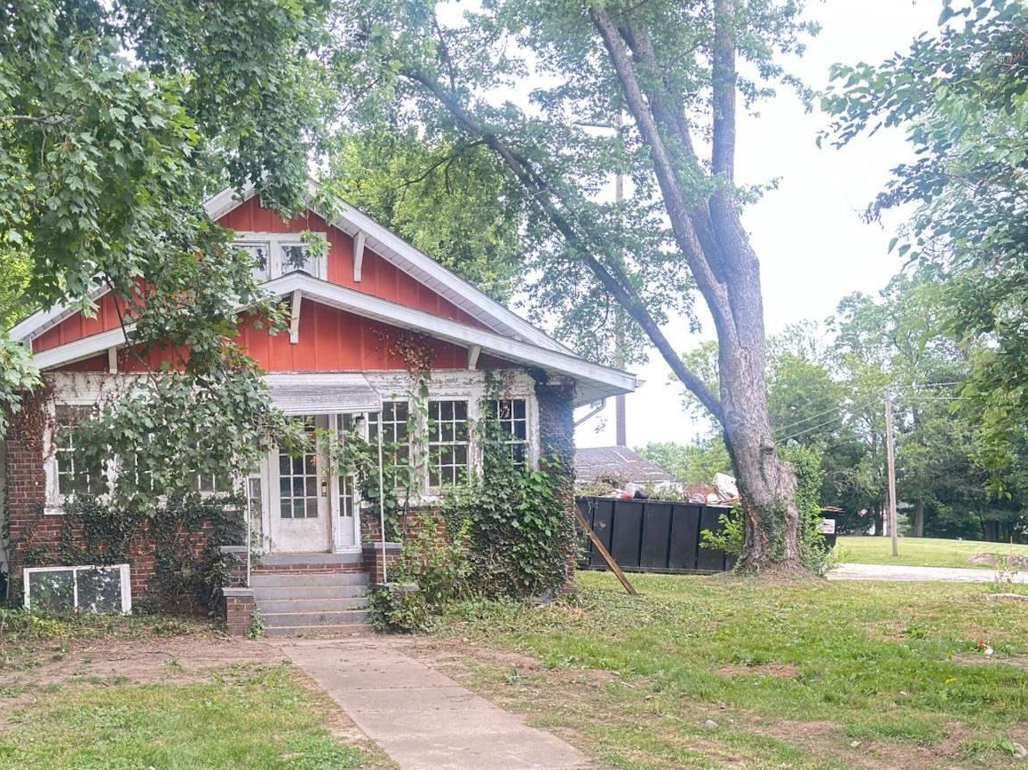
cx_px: 336
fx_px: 1366
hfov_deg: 40.7
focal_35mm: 46
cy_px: 588
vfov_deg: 30.9
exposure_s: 1/60
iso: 80
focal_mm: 5.96
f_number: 1.6
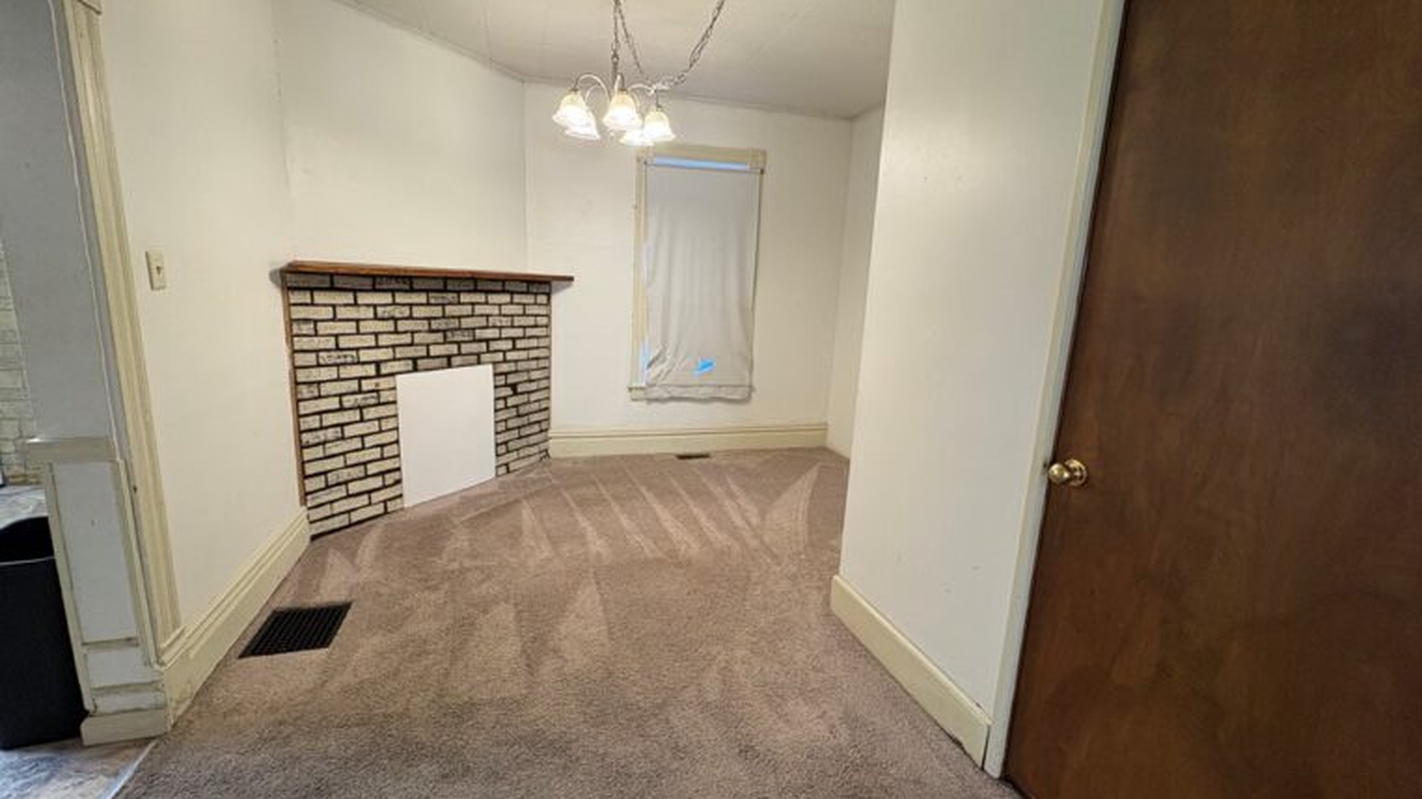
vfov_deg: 67.1
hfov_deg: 99.3
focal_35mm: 16
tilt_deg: -10.9
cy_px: 408
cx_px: 686
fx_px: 603
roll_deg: -1.9
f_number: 2.2
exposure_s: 1/60
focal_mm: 2.22
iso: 160
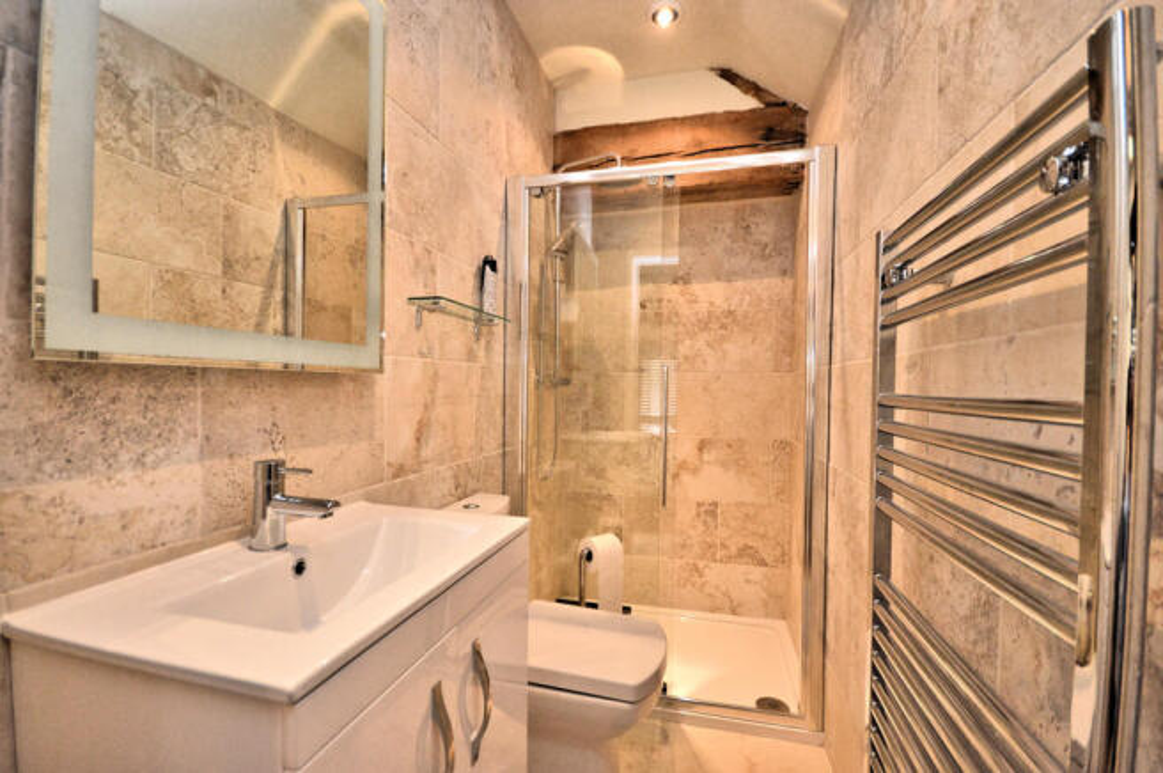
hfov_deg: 100.4
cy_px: 386
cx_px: 582
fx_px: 484
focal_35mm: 15
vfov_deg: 77.2
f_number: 4
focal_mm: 10
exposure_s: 1/60
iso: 1000
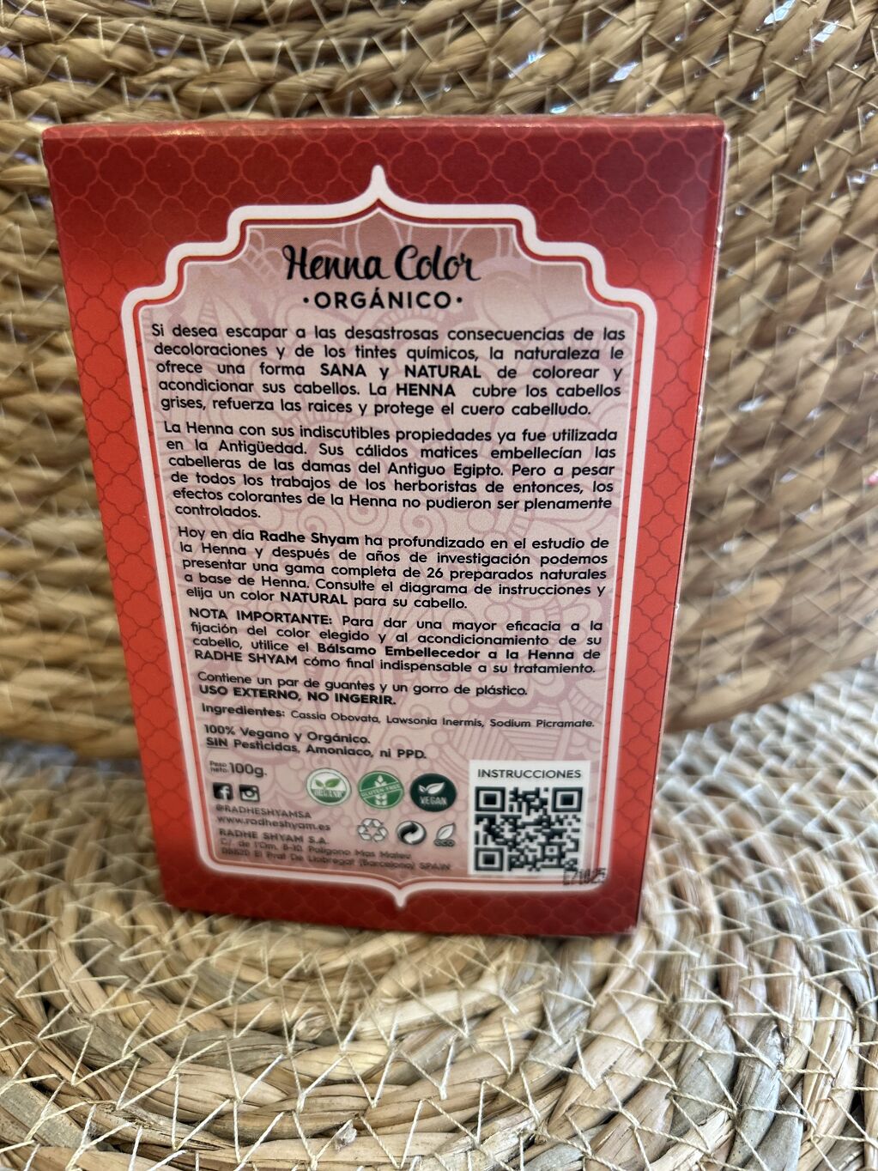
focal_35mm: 26
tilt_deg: -22.5
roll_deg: -0.1
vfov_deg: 67.3
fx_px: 879
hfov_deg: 53.1
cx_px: 439
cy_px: 586
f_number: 1.5
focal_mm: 5.7
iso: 125
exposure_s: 1/101
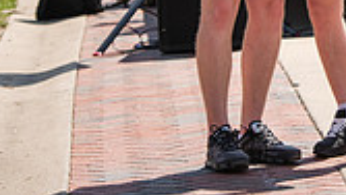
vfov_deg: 3.2
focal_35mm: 382
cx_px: 468
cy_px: -190
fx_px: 3505
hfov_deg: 5.6
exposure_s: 1/640
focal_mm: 105
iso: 125
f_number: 4.5
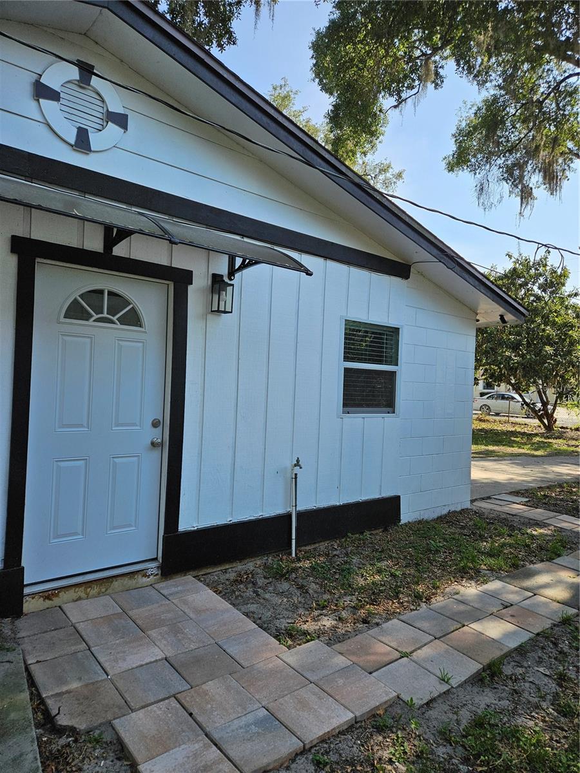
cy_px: 386
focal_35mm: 23
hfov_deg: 58.9
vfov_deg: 73.9
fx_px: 514
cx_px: 290
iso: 64
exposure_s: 1/2000
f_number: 1.8
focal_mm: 5.4
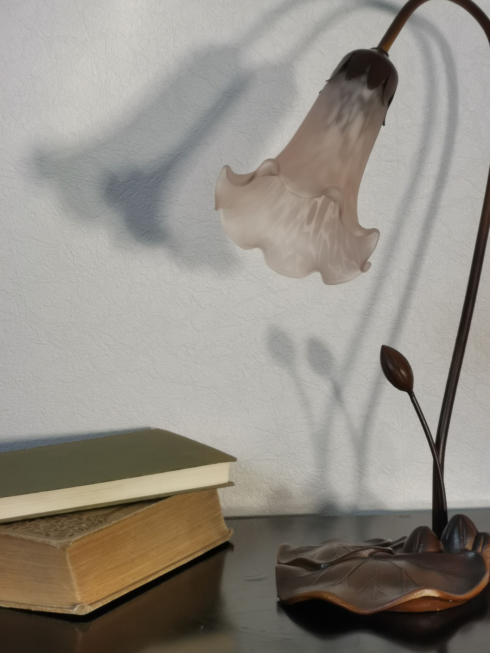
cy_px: 326
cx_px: 245
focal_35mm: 81
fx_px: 1529
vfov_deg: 24.1
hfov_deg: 18.2
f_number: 2.4
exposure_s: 1/33.3
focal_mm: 7.48
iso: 320
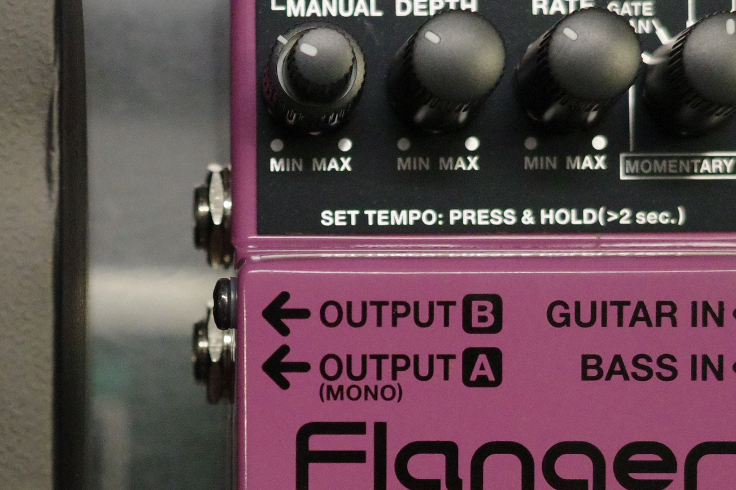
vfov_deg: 11.6
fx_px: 2392
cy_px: 422
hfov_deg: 17.3
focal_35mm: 117
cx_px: 117
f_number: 2.8
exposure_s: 1/250
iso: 4000
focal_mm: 26
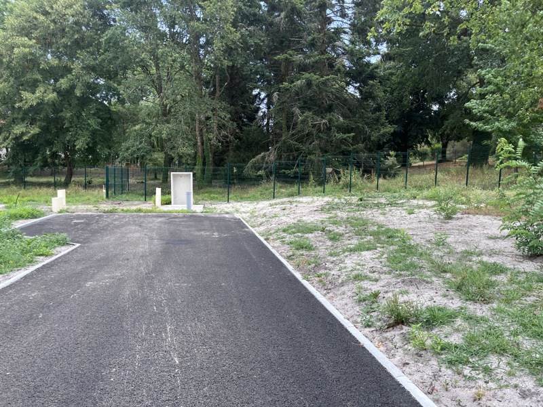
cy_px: 204
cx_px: 272
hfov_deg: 67.3
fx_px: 408
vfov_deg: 53.1
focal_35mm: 26
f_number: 1.6
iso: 50
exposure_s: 1/761
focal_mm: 5.1
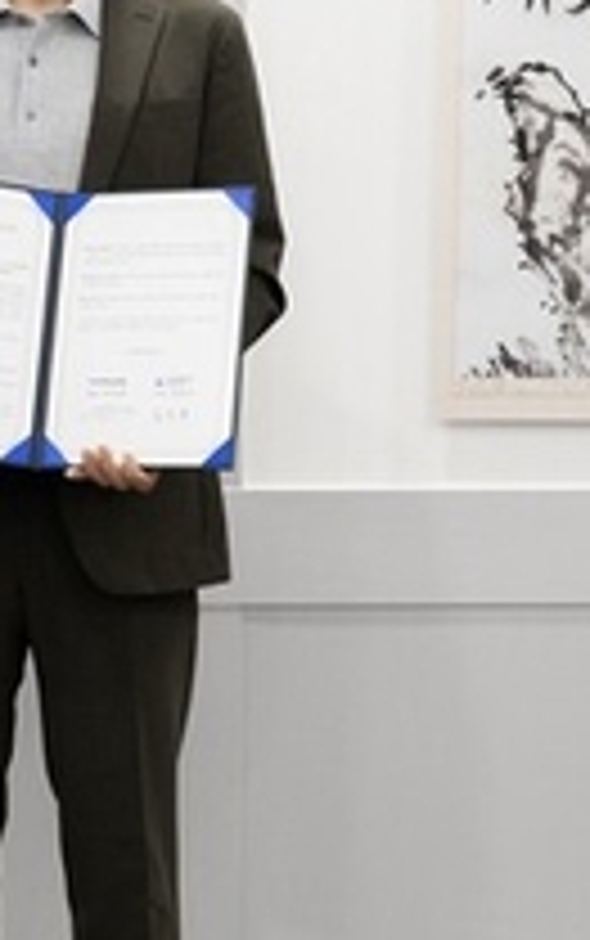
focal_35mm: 108
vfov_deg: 18.9
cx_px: -207
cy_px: 56
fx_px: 2773
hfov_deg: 11.8
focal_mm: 37
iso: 2000
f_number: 4
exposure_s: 1/200
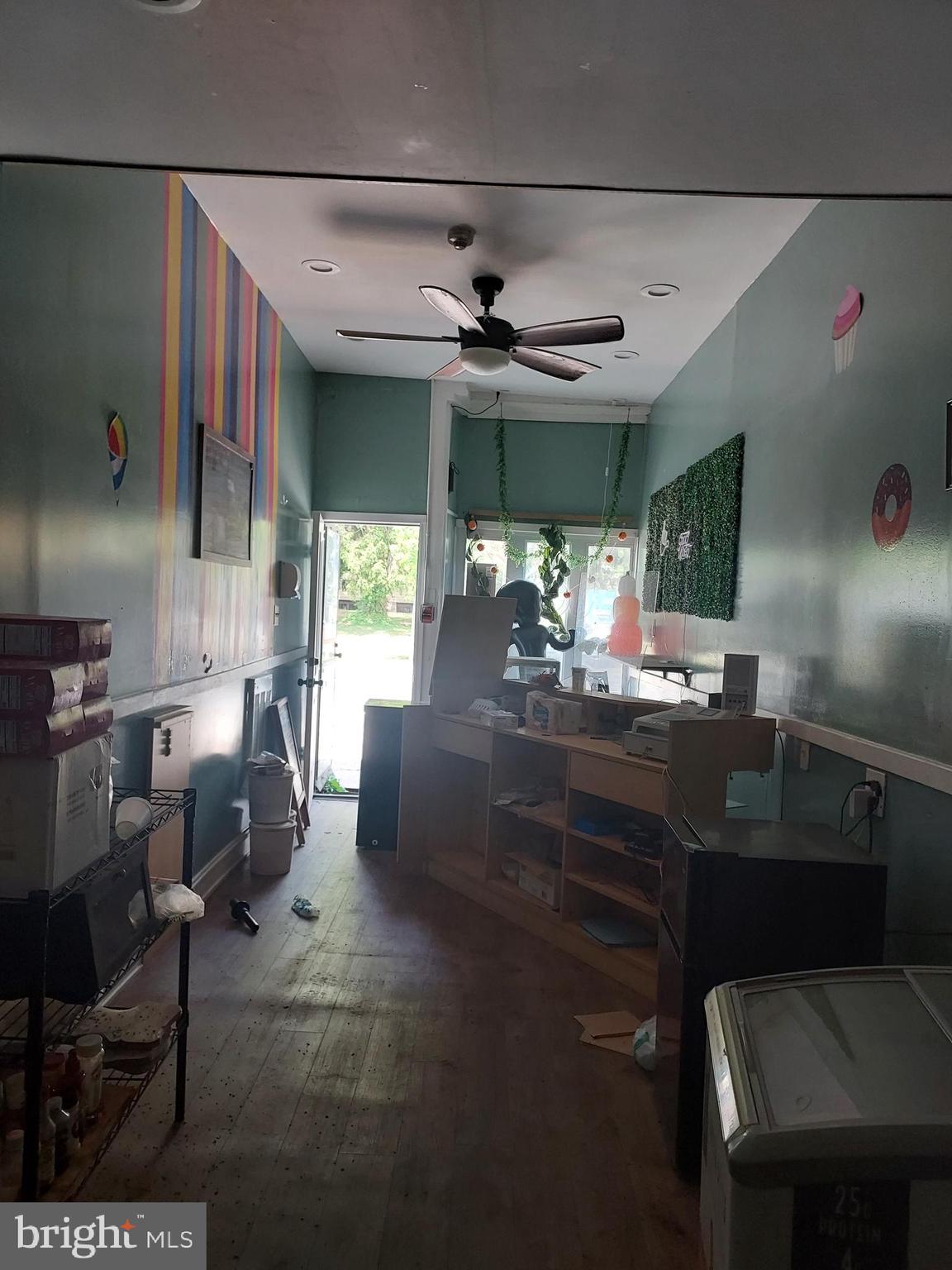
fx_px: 880
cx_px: 476
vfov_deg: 71.6
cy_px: 635
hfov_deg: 56.8
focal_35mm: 24
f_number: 1.8
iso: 100
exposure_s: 1/60
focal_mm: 4.6
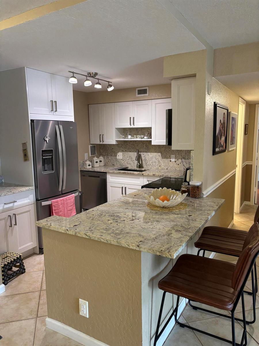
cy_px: 173
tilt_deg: -8.3
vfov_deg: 67.3
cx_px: 130
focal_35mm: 26
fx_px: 259
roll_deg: +0.3
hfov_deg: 53.1
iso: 200
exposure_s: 1/60
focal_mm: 5.96
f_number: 1.6
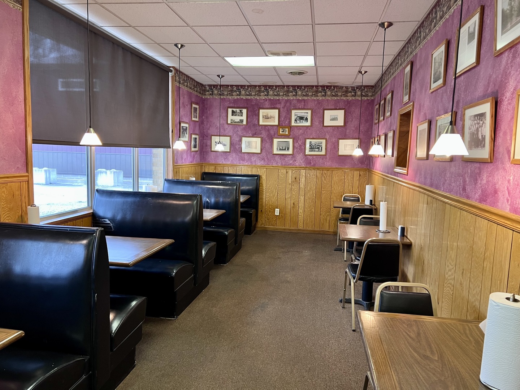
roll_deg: -1.5
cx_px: 260
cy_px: 195
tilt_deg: -6.7
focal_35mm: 26
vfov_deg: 53.1
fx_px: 391
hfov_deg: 67.3
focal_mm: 5.7
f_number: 1.5
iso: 200
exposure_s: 1/60
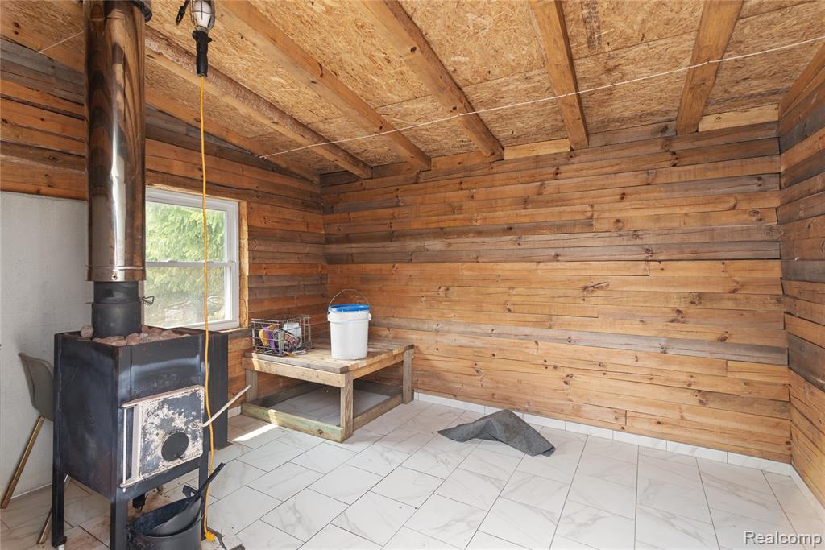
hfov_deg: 93.3
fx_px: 390
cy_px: 275
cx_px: 412
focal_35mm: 17
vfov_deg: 70.5
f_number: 9
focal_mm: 17
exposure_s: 1/40
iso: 400
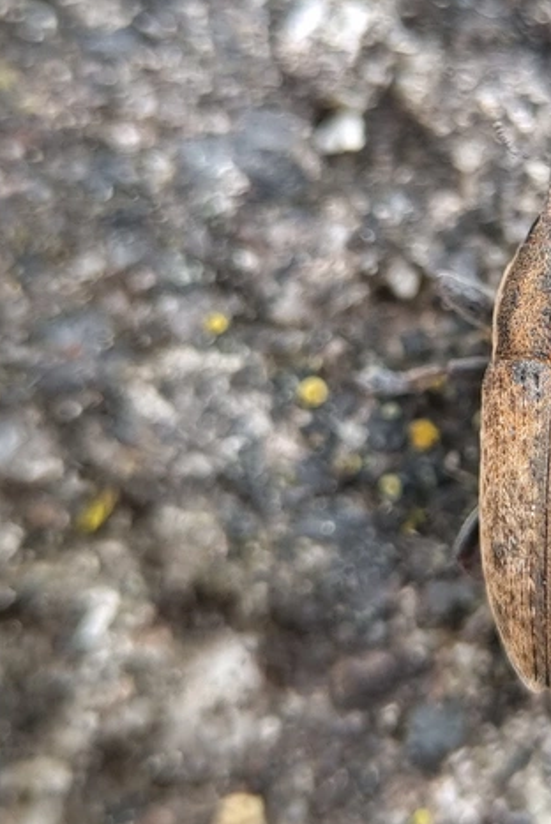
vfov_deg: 51.9
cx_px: 528
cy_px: 408
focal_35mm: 37
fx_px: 848
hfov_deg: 33.5
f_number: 1.8
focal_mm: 5.4
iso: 100
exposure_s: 1/100
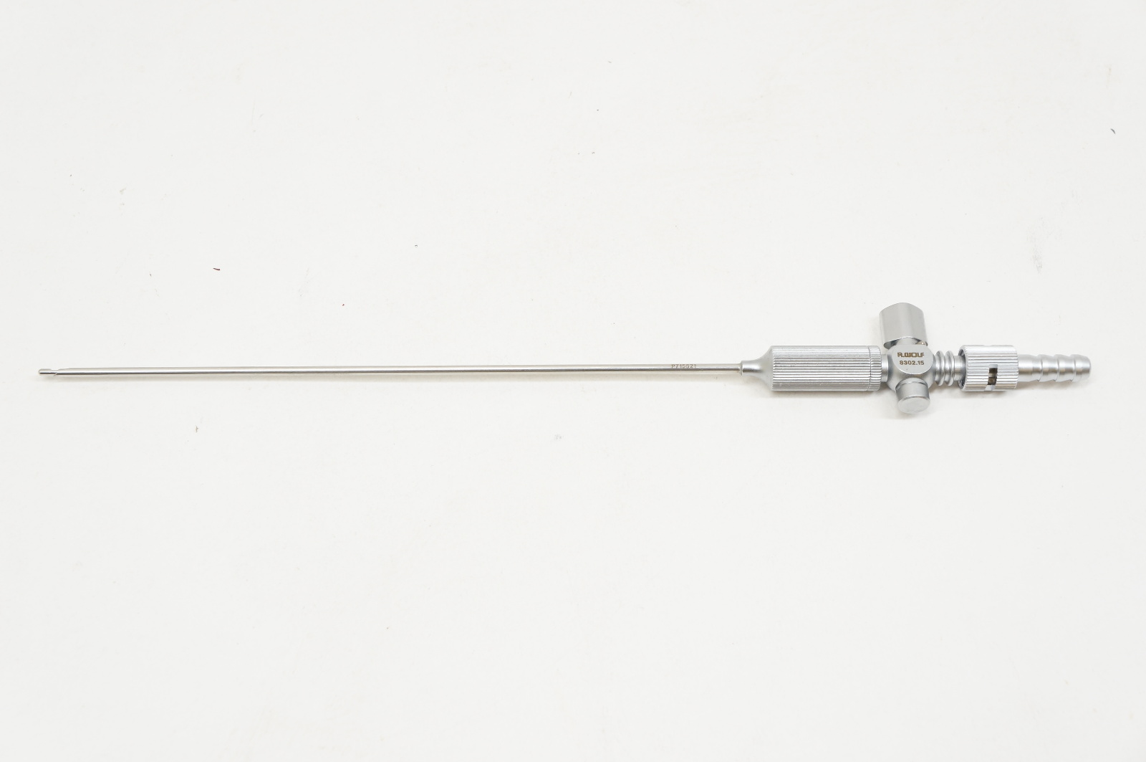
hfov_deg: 37.9
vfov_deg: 25.7
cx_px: 573
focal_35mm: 52
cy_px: 381
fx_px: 1669
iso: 400
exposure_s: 1/30
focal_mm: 35
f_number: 8
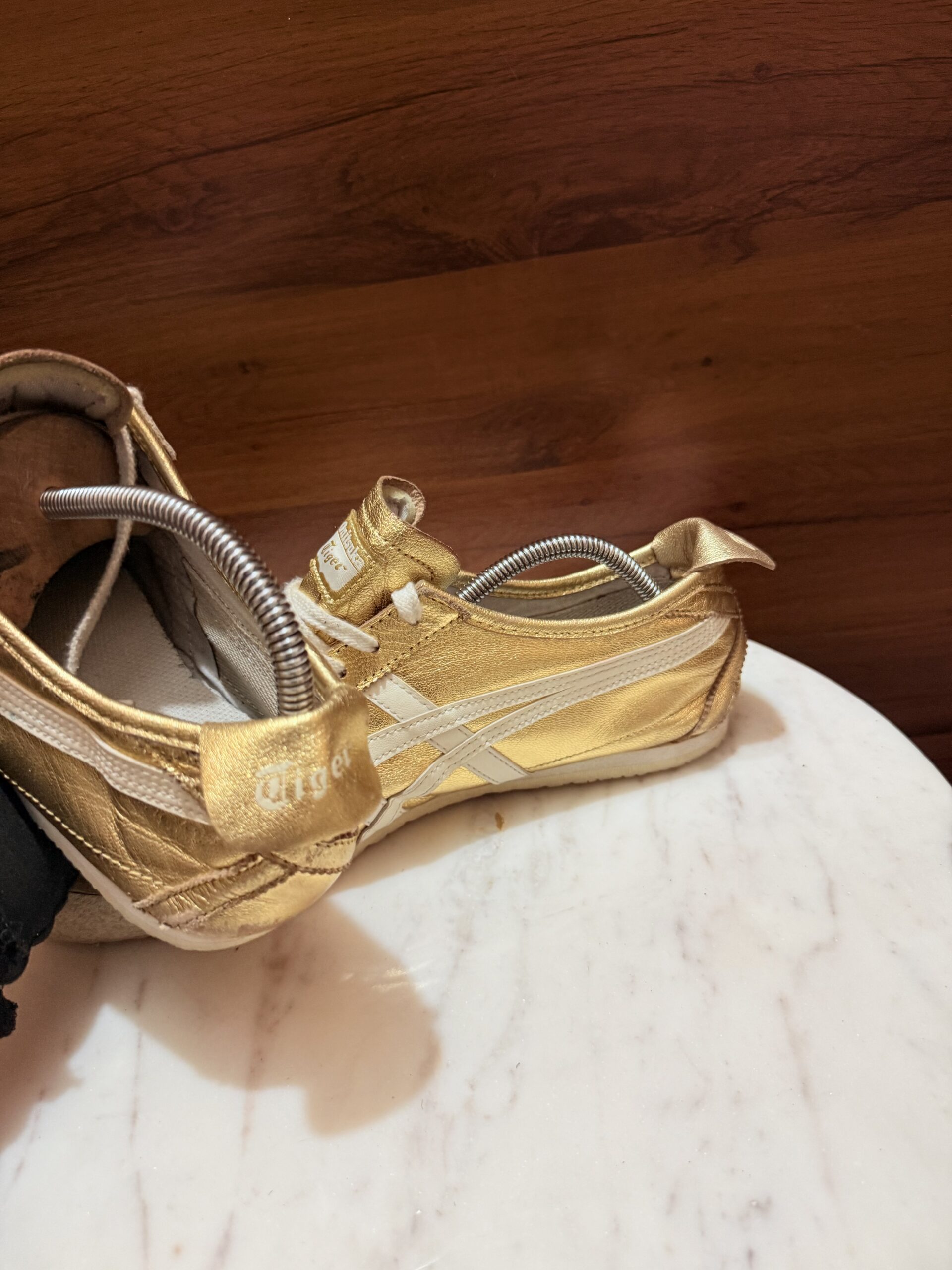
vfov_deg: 71.6
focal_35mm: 24
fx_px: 880
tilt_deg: -29.7
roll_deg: +8.4
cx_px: 476
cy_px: 635
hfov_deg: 56.8
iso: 200
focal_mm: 6.76
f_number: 1.78
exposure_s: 1/50
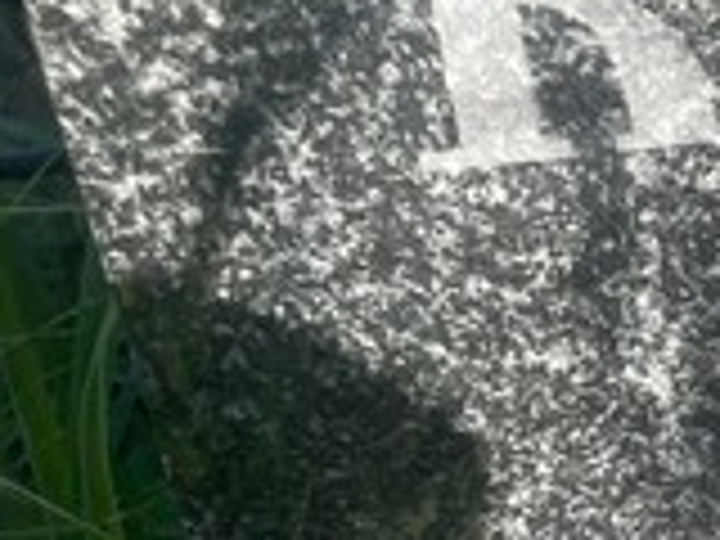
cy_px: 648
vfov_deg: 11.2
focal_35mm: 130
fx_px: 2704
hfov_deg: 13.2
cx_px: 1418
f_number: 1.6
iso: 32
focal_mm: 4.2
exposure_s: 1/1159
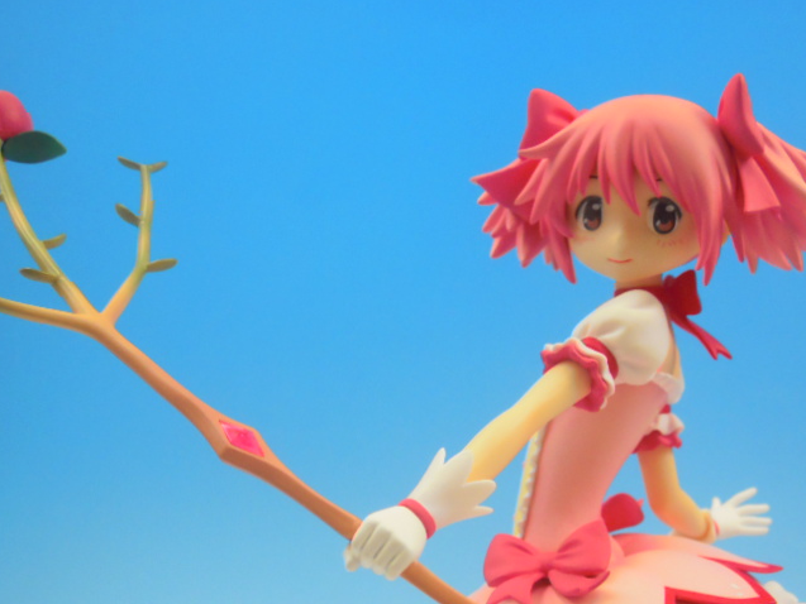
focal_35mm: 45
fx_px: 1048
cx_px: 434
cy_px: 483
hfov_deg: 42.0
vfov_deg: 31.4
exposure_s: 1/250
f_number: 2.7
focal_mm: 5
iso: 320
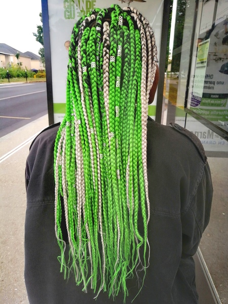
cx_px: 114
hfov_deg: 51.4
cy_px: 152
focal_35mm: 27
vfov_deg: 65.3
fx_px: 237
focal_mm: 3.95
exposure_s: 1/120
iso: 80
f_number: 1.8
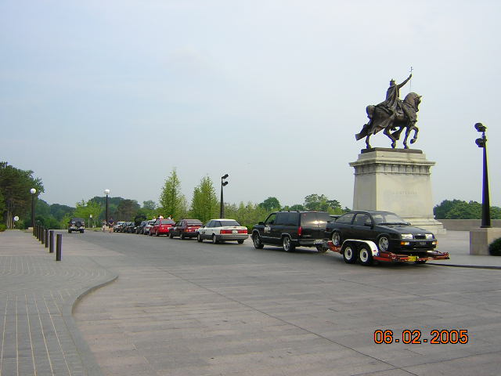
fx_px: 521
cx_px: 250
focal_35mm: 36
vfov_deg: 39.7
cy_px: 188
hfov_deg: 51.4
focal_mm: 4.7
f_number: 5.2
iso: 100
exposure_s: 1/244
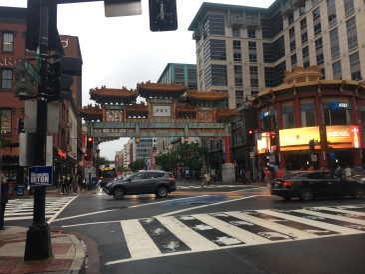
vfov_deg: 48.2
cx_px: 182
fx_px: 306
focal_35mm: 29
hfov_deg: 61.7
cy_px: 137
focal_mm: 4.15
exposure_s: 1/129
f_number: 2.2
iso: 25
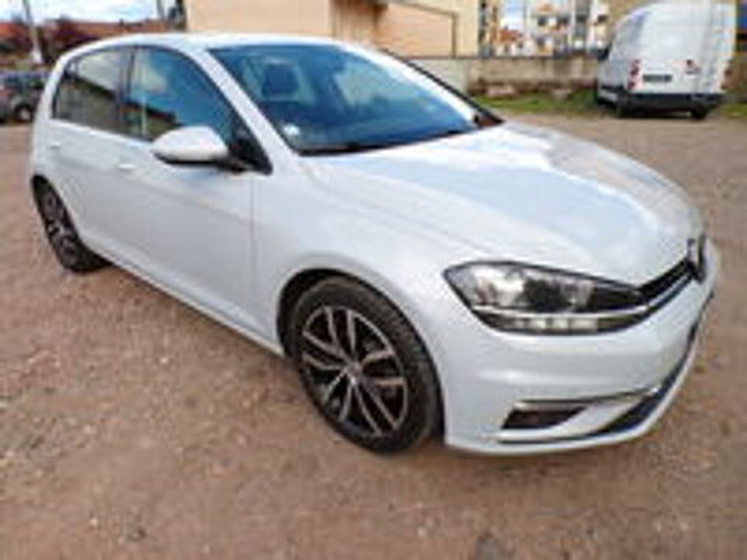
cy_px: 280
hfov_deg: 71.6
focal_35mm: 24
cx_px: 374
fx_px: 518
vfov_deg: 56.8
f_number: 5.8
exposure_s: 1/150
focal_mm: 4.3
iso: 100
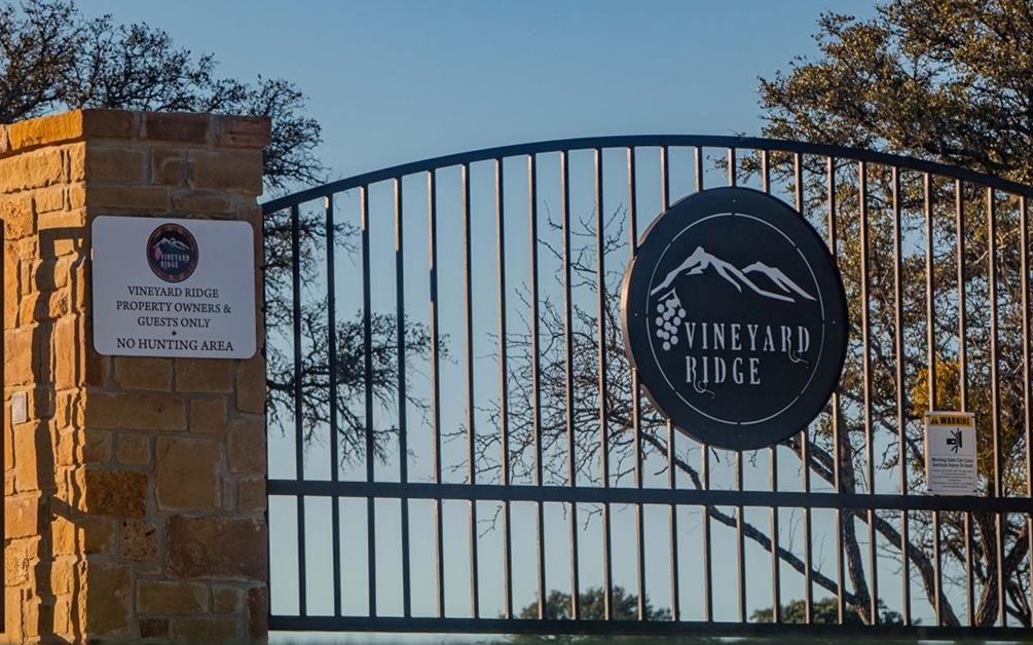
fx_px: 8473
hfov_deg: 7.0
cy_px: 353
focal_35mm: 301
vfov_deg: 4.4
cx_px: 108
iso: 100
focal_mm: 145
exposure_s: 1/200
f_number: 9
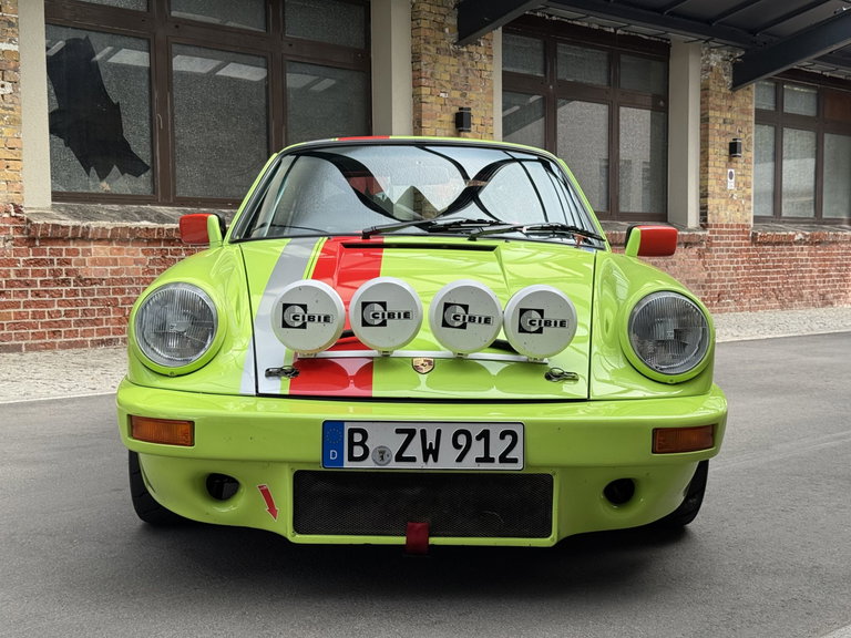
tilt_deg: -2.9
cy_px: 319
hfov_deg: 39.7
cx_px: 426
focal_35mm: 48
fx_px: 1180
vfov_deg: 30.3
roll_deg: +0.7
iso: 64
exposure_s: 1/802
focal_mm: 6.76
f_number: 1.78
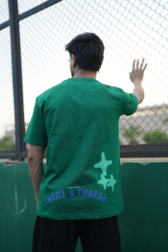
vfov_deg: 54.4
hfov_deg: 37.9
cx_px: 84
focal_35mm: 35
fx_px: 245
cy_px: 126
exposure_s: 1/400
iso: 100
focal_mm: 35
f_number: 1.8
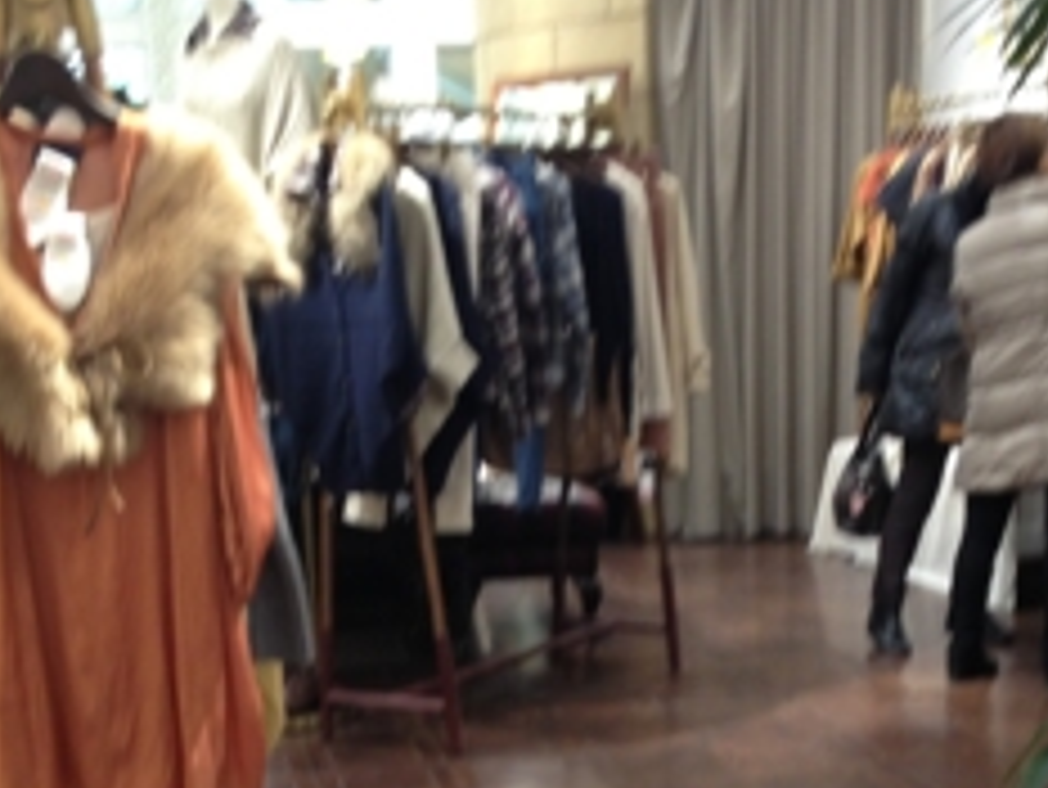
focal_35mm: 75
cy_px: 799
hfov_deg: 26.0
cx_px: 526
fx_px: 2272
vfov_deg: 19.1
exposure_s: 1/20
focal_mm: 4.28
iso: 80
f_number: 2.4
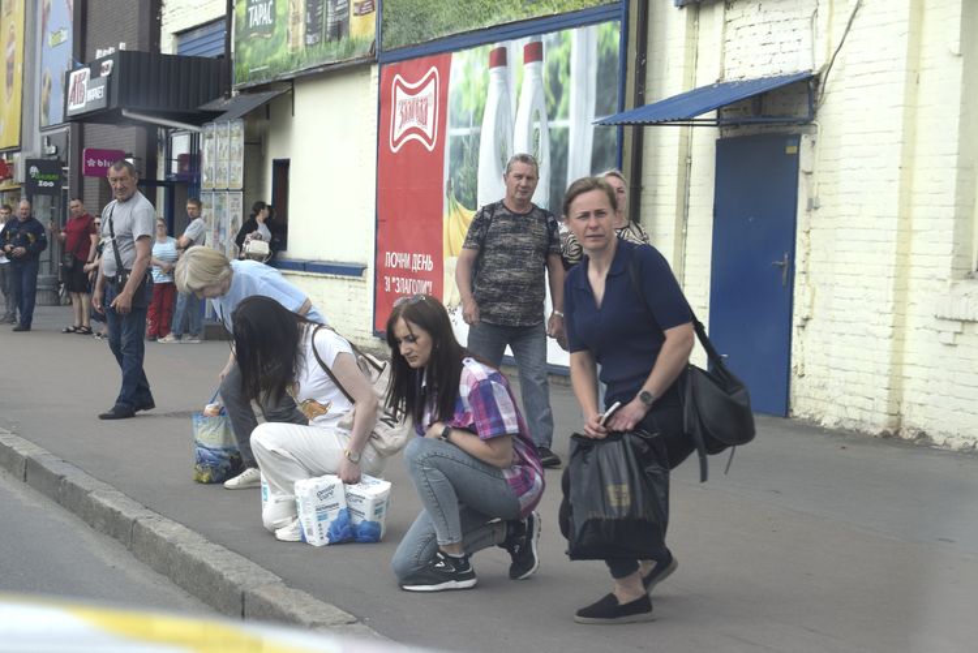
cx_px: 489
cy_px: 326
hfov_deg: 28.1
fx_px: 1957
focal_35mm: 72
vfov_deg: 19.0
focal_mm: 48
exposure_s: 1/250
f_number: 8
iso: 320
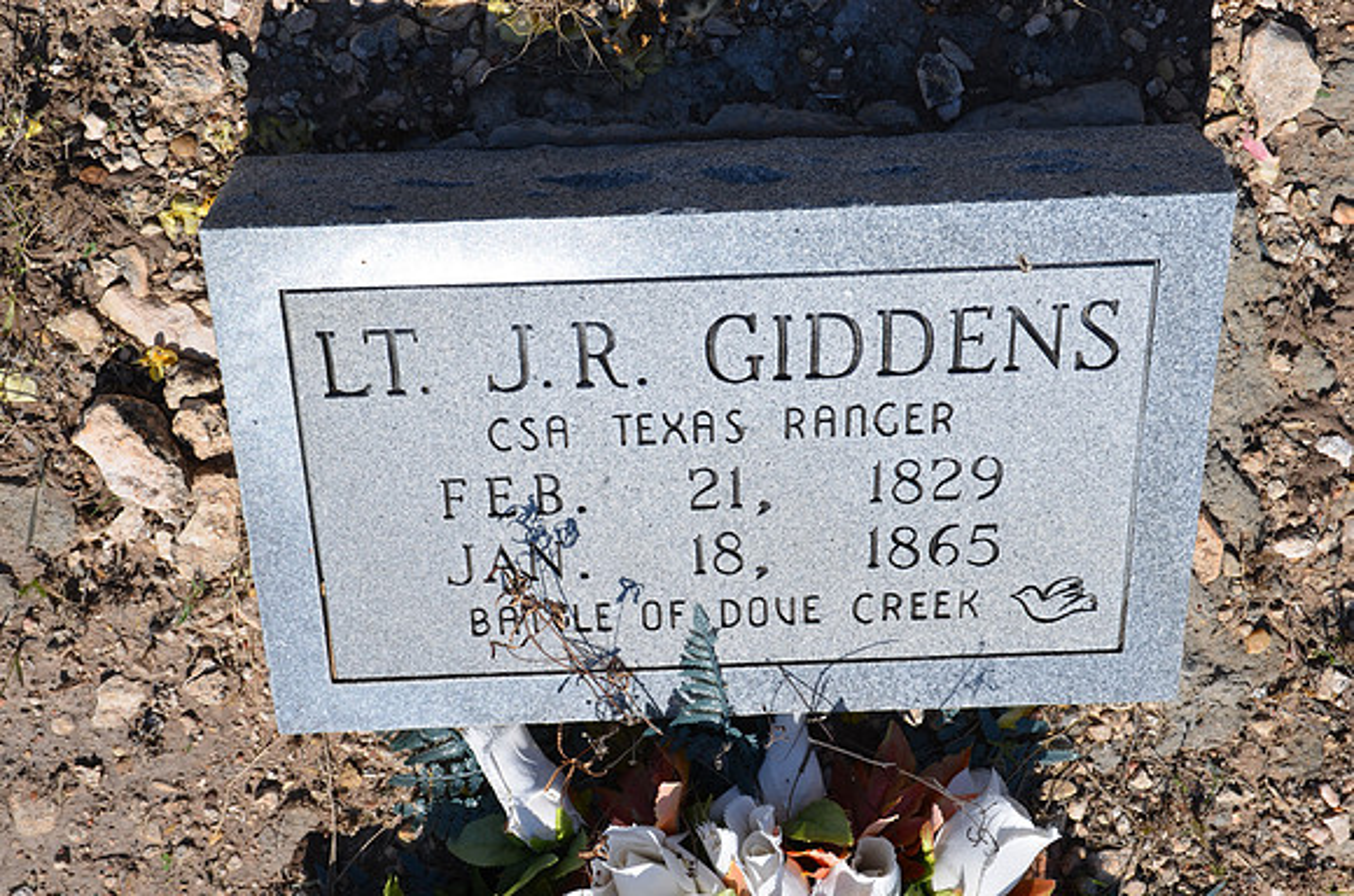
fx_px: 1970
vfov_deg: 25.6
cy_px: 448
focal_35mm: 52
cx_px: 677
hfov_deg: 37.9
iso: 100
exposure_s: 1/320
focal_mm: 35
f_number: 9
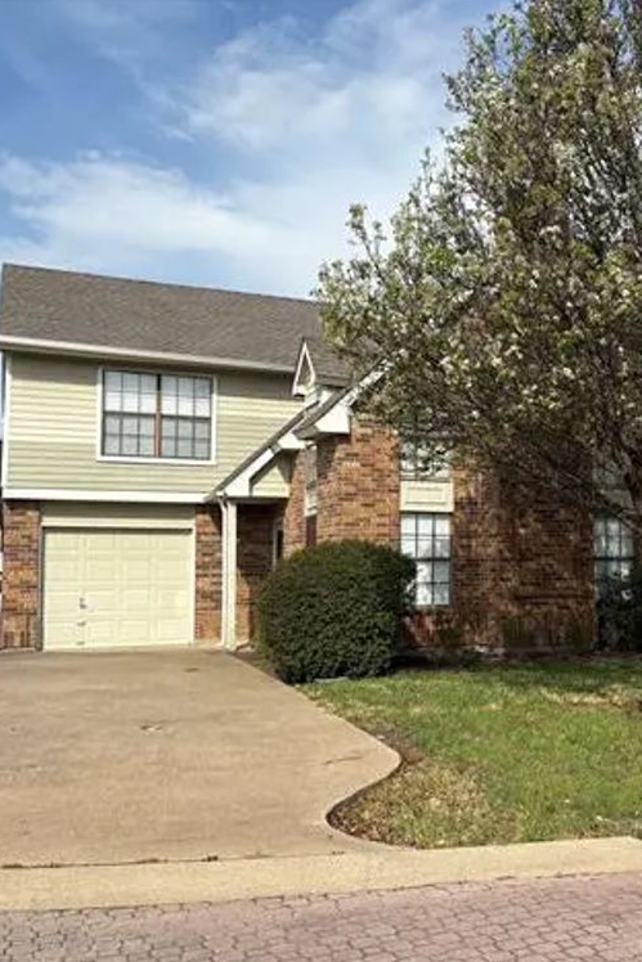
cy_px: 489
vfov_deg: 51.9
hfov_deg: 34.5
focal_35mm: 37
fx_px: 989
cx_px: 540
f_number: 1.6
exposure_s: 1/3623
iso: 50
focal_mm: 5.96
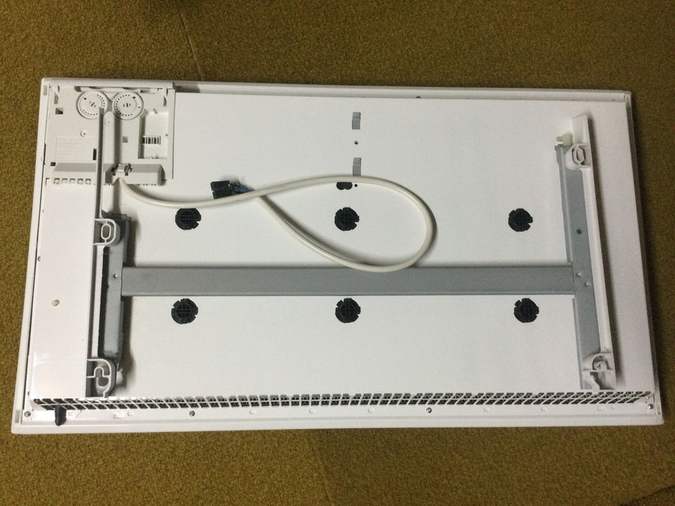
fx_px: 604
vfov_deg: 45.4
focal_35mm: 31
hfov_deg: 58.4
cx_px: 338
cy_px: 253
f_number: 2.4
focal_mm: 3.3
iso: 200
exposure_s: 1/20
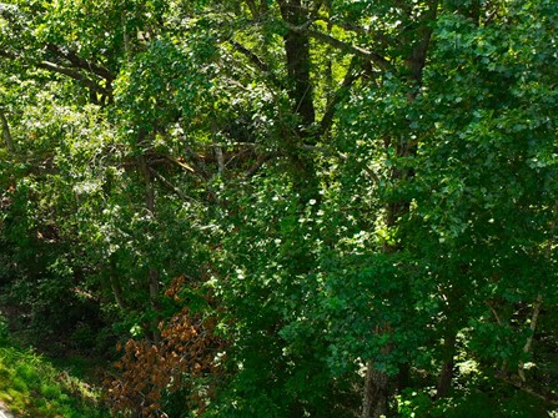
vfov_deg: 26.5
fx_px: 886
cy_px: 259
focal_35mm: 55
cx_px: -9
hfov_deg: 32.0
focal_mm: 12.29
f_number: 2.8
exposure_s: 1/50
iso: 120
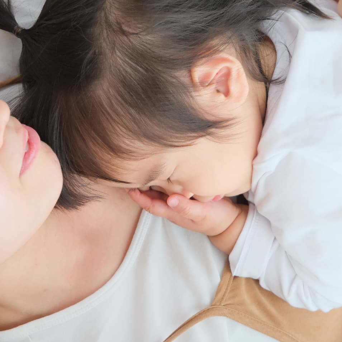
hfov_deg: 11.3
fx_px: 1721
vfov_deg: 11.3
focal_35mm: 154
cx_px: 132
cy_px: 171
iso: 3200
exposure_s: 1/100
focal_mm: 80
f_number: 6.4
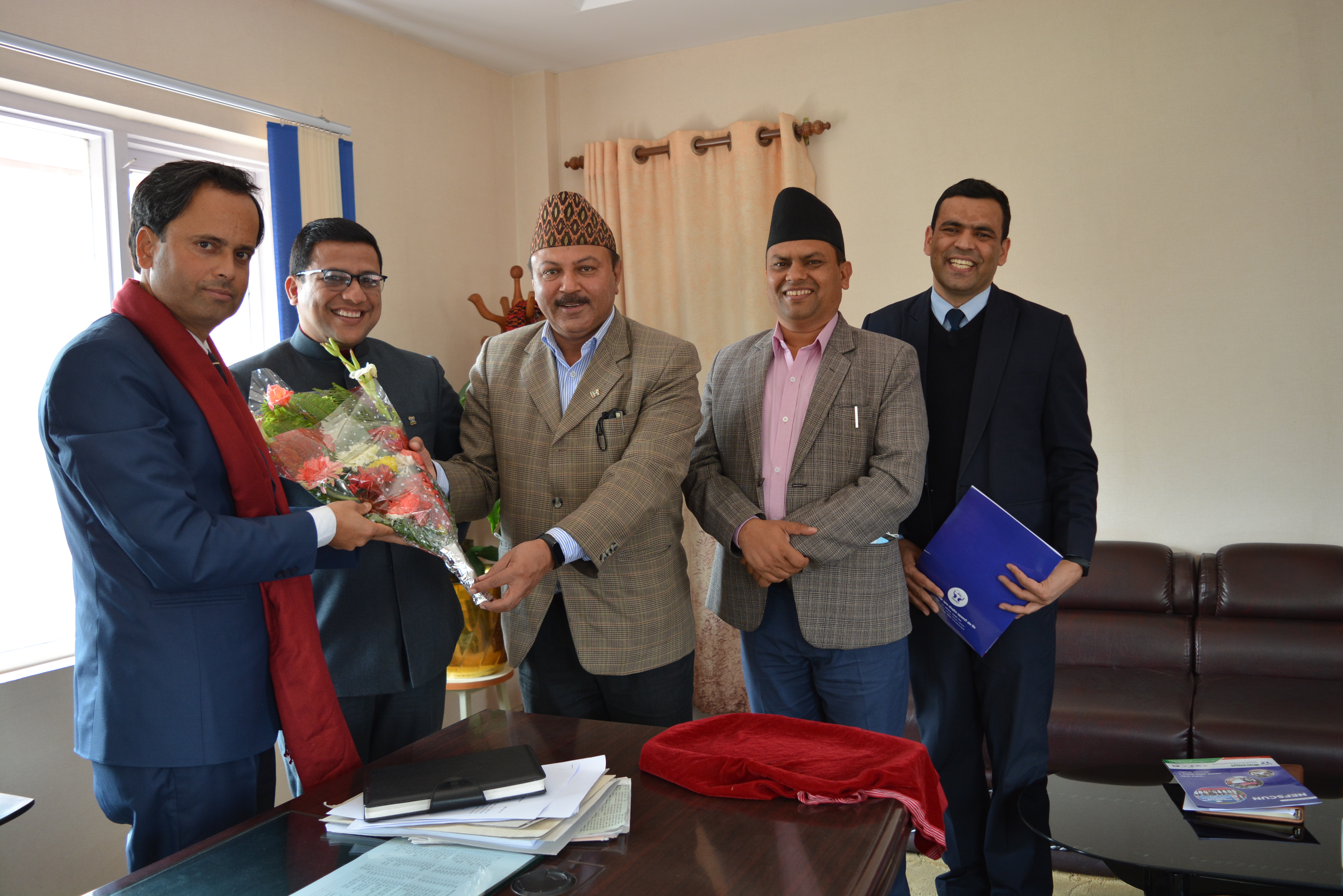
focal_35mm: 30
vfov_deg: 43.6
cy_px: 448
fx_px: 1119
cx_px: 672
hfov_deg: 61.9
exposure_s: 1/60
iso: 400
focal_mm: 20
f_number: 4
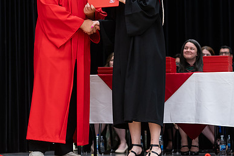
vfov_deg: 8.6
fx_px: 1033
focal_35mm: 159
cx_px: 74
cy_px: 39
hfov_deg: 12.9
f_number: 2.8
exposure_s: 1/200
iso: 1000
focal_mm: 85
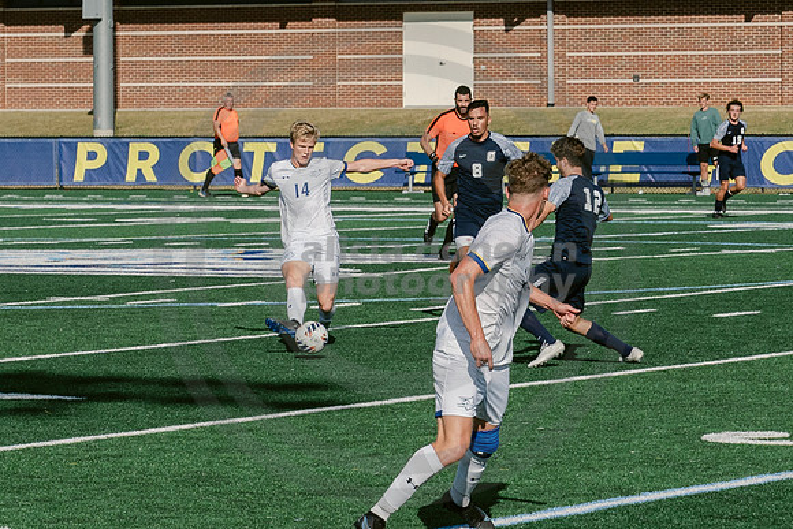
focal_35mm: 232
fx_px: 5104
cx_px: 360
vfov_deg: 5.9
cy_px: 420
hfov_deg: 8.9
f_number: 5.6
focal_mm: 70
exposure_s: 1/4000
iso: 640
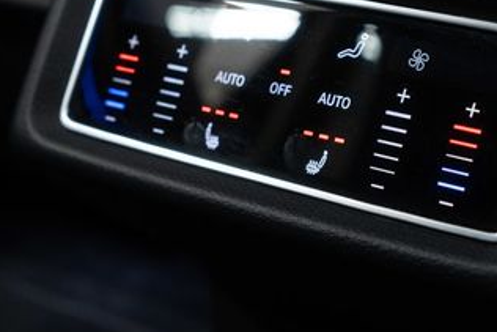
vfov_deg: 16.1
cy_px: 136
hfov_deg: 23.9
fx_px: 1174
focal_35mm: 85
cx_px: 297
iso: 1000
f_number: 3.2
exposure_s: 1/40
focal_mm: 28
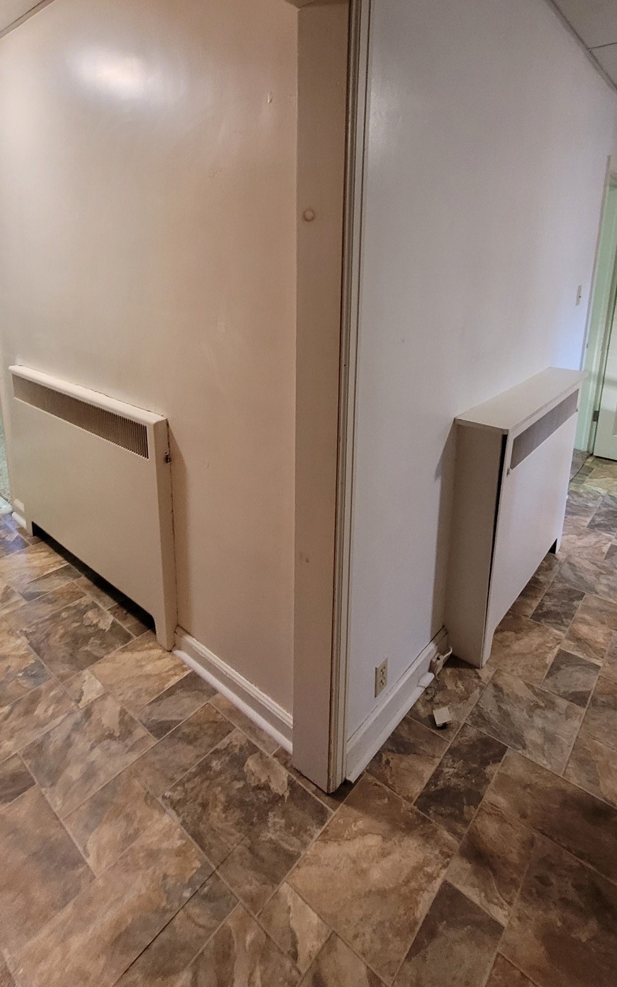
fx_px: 484
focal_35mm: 18
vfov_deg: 89.2
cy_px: 369
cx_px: 314
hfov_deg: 65.0
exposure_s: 1/40
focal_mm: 1.74
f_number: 2.2
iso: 320
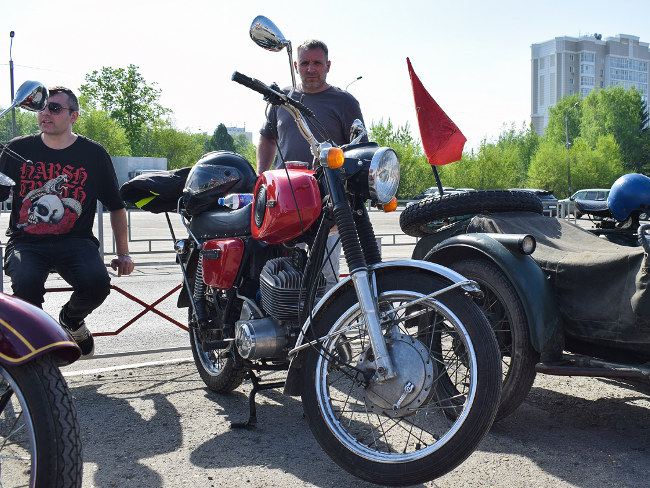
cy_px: 246
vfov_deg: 43.0
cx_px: 362
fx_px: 620
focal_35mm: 33
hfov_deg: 55.2
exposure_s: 1/500
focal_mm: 20
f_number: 6.3
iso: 200
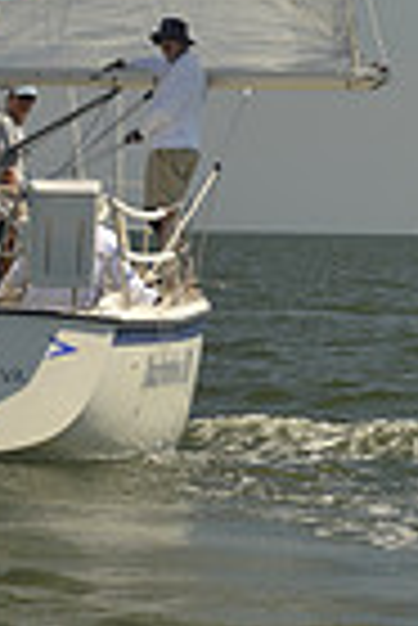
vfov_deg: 6.8
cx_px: 231
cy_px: -676
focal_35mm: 292
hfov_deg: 4.7
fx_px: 5073
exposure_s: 1/800
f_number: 5.6
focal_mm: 70
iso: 200
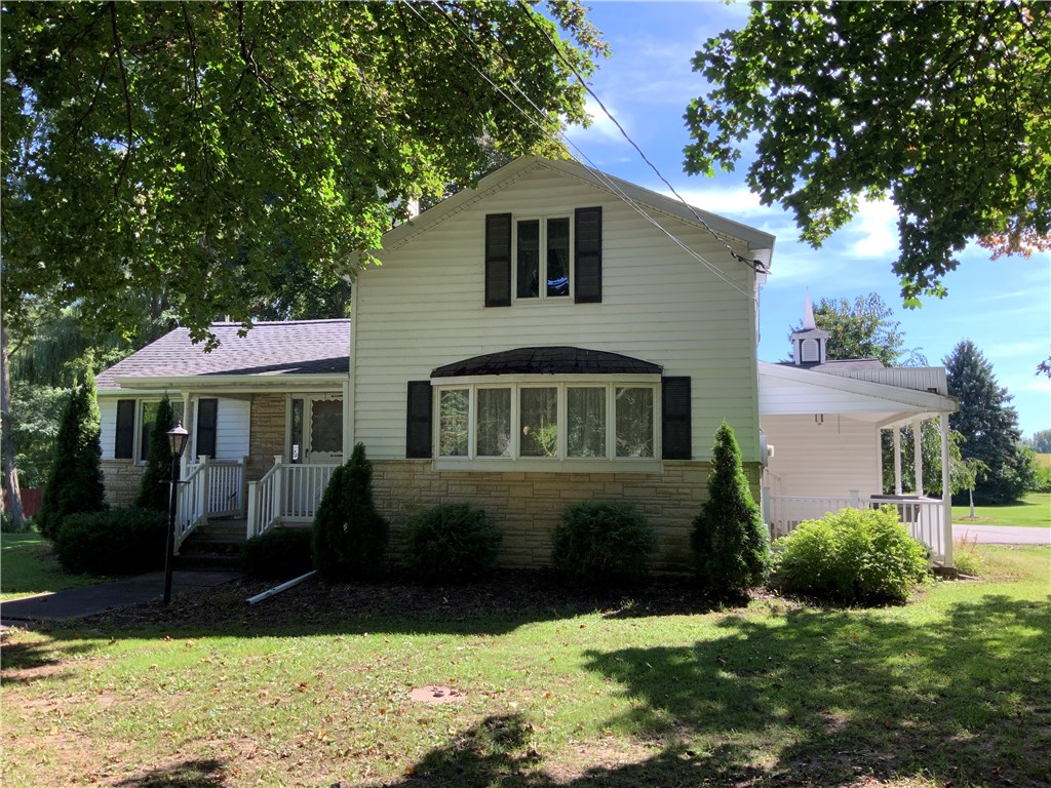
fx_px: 880
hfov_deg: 61.7
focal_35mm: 29
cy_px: 394
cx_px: 526
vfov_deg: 48.2
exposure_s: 1/327
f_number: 1.8
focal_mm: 3
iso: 16
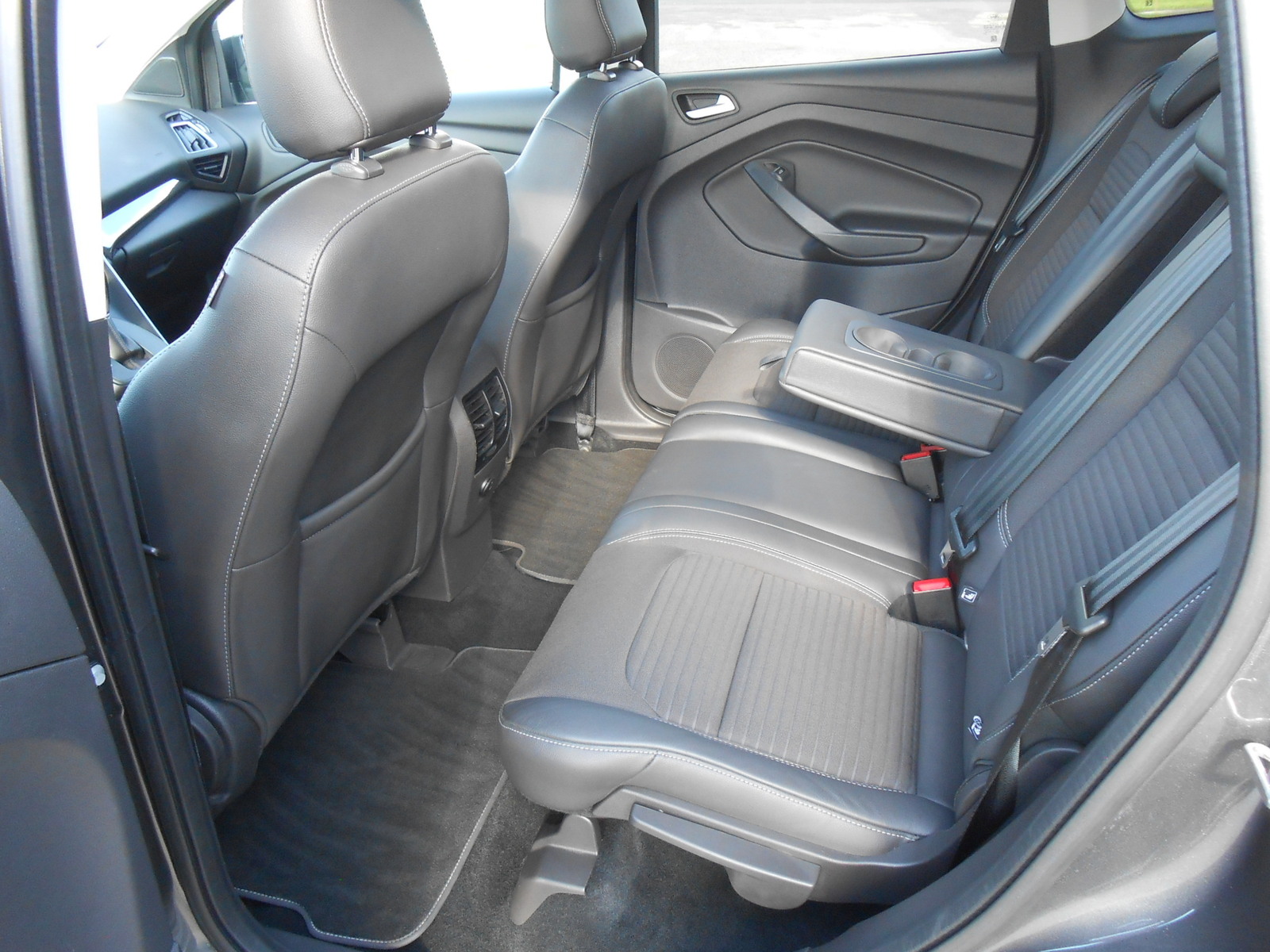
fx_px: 954
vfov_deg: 53.1
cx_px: 635
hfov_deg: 67.3
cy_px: 476
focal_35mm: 26
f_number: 3.5
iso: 200
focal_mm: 4.6
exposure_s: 1/30
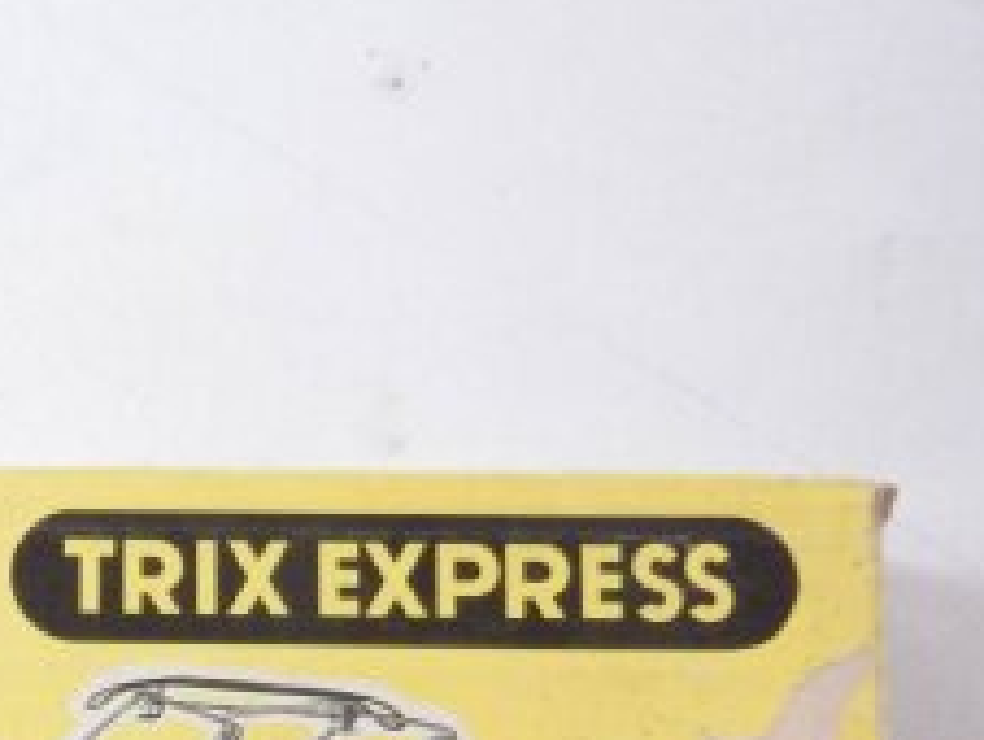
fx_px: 4980
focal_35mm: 175
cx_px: -257
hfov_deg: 11.0
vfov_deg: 8.4
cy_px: 949
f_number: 4.4
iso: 1000
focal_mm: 11.9
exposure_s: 1/160
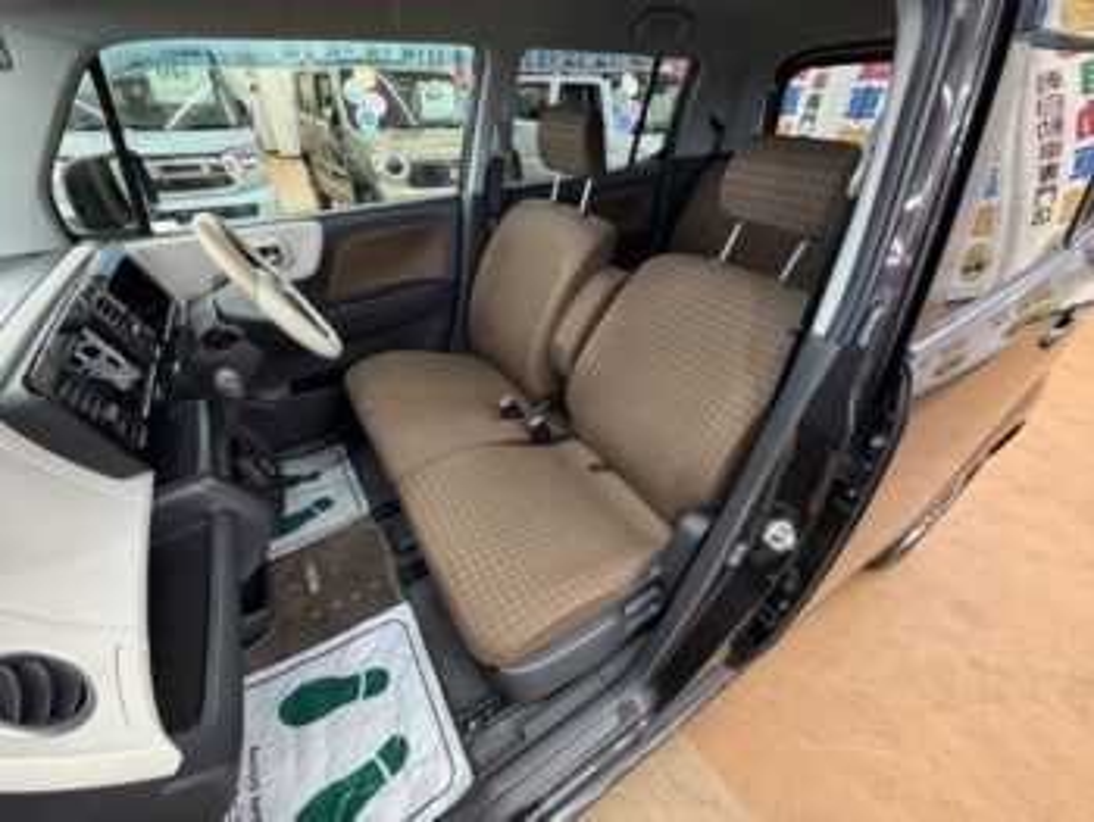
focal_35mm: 14
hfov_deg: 102.0
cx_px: 547
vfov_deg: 85.7
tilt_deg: -35.0
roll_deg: -0.8
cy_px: 411
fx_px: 443
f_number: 2.2
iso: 400
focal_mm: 2.22
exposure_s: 1/50
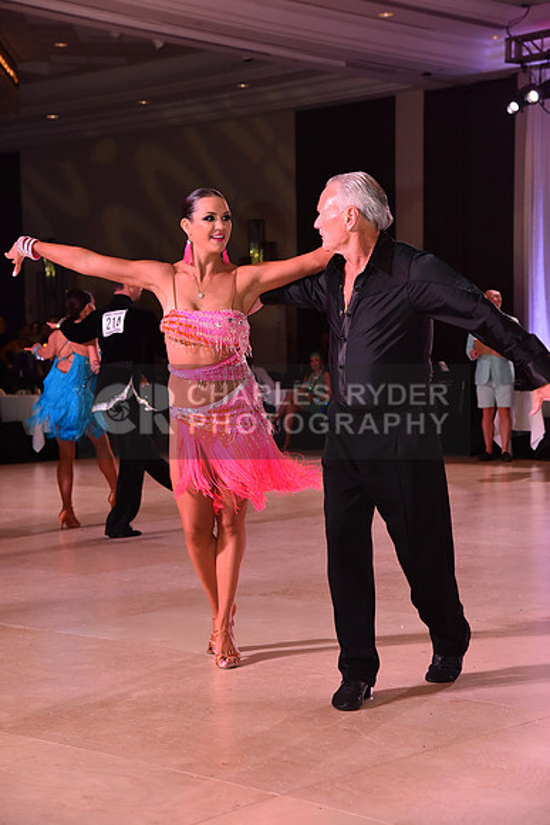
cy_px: 412
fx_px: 1603
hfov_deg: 19.5
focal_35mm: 70
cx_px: 275
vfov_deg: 28.8
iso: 2500
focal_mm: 70
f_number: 6.3
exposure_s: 1/320
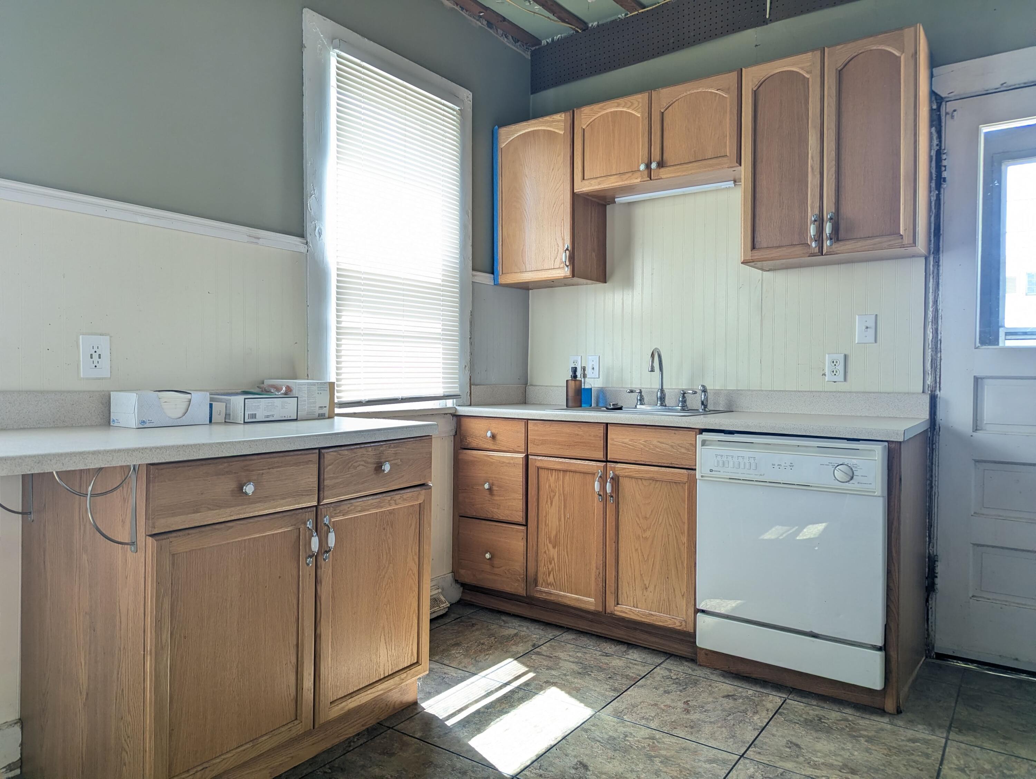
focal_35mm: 24
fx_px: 719
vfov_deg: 56.9
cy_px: 390
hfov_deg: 71.5
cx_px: 518
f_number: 1.85
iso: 128
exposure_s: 1/90
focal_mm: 6.81
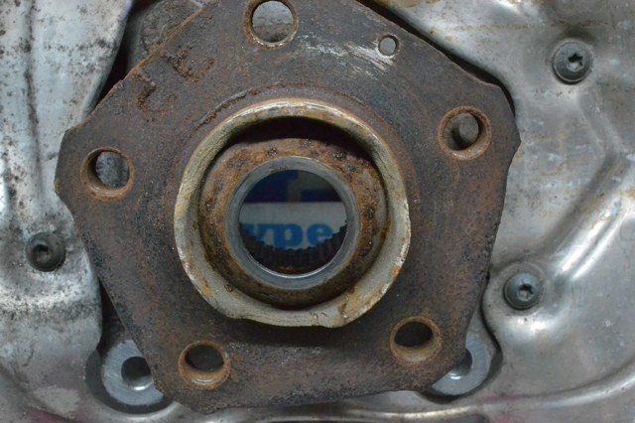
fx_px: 846
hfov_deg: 41.1
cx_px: 318
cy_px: 212
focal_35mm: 48
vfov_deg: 28.0
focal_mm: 32
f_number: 10
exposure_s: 1/160
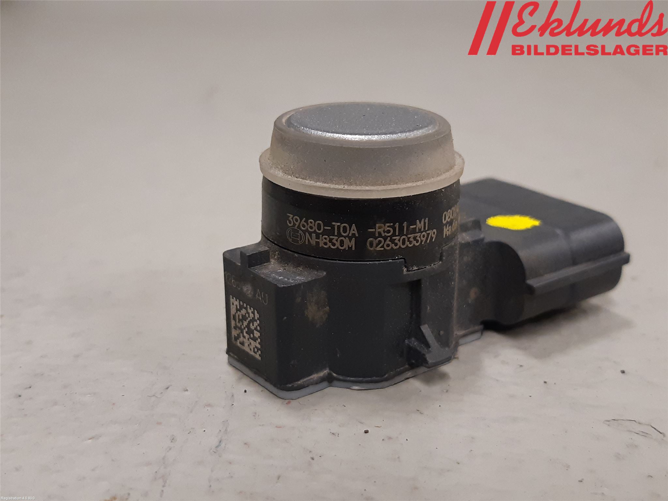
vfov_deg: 53.1
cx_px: 334
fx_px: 502
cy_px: 250
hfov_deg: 67.3
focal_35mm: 26
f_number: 1.7
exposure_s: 1/50
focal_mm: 3.93
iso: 160
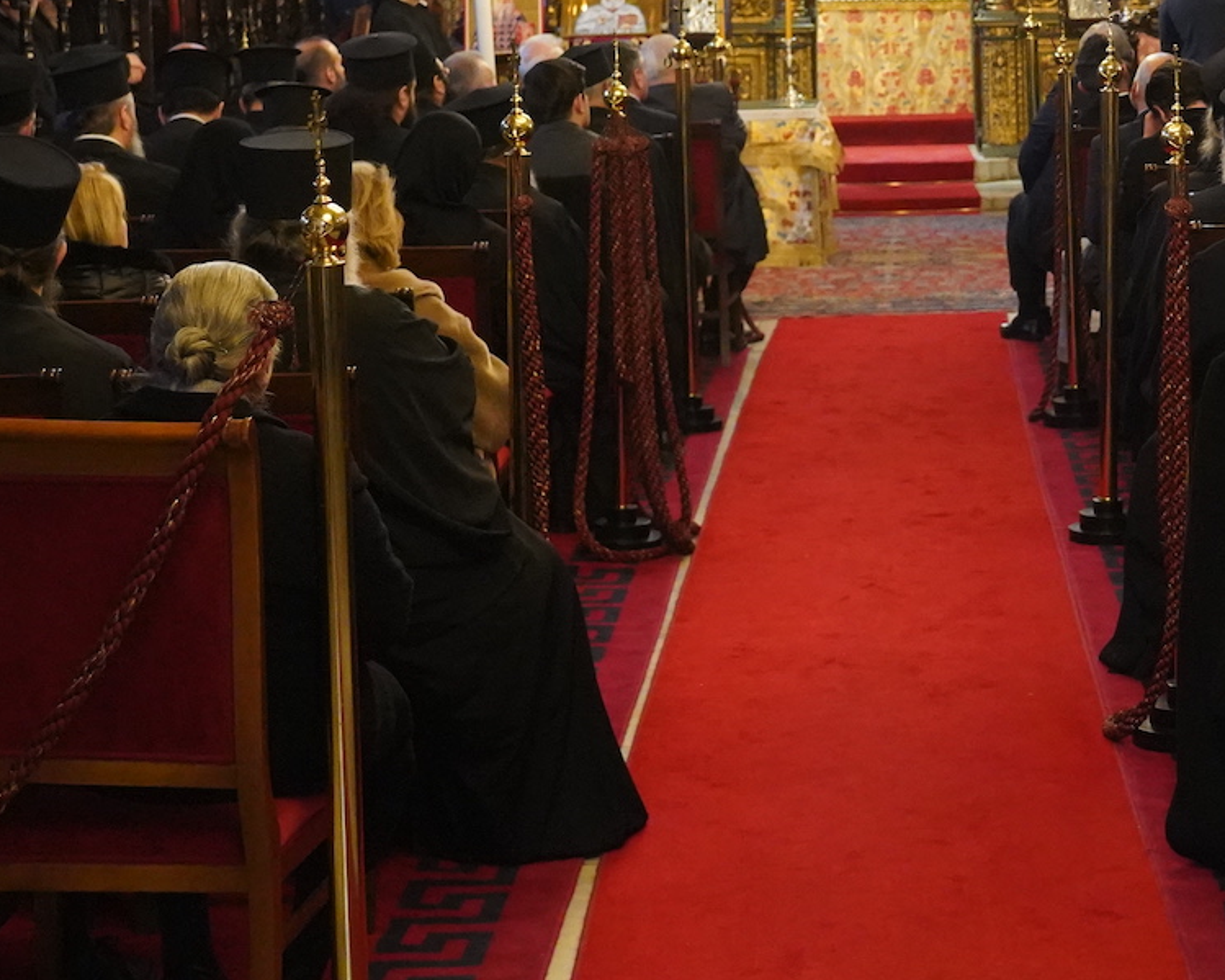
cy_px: 195
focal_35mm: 89
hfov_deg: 21.3
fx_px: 3226
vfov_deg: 17.1
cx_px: 904
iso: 10000
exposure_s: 1/160
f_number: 4
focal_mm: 37
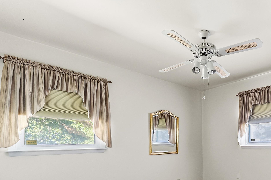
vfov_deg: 49.9
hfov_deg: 69.2
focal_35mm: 24
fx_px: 182
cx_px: 199
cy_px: 142
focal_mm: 14.7
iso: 800
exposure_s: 1/25
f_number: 7.1
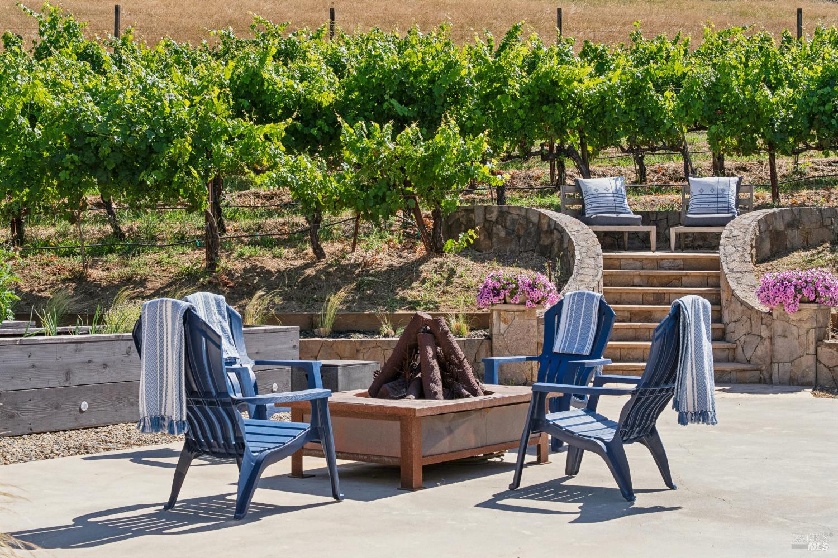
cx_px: 419
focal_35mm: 57
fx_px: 1327
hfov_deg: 35.1
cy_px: 279
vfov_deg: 23.8
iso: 640
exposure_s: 1/320
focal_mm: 57
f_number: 11
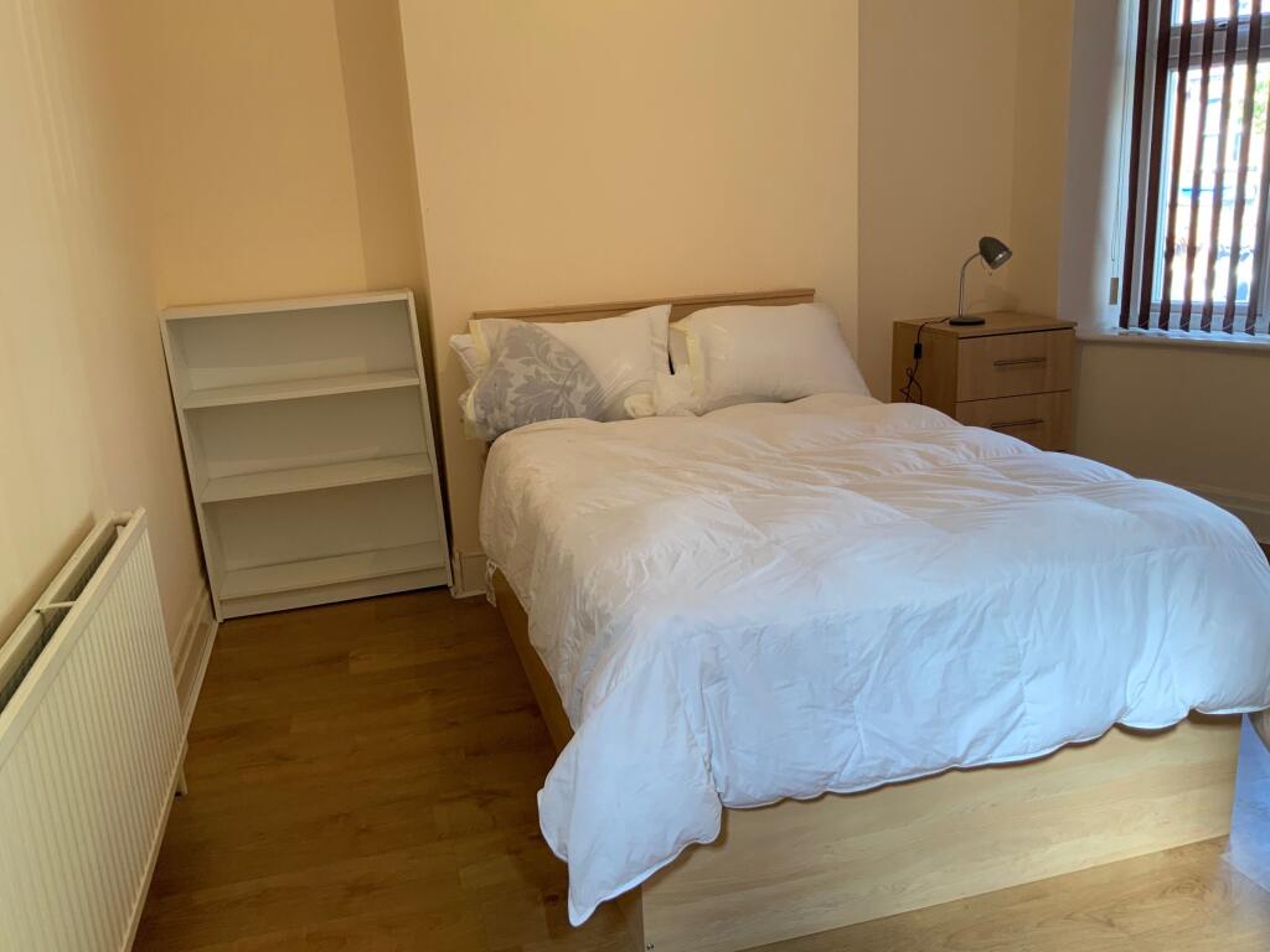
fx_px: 1064
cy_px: 476
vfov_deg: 48.2
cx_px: 635
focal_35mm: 29
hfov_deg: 61.7
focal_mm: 3
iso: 50
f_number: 1.8
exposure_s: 1/50
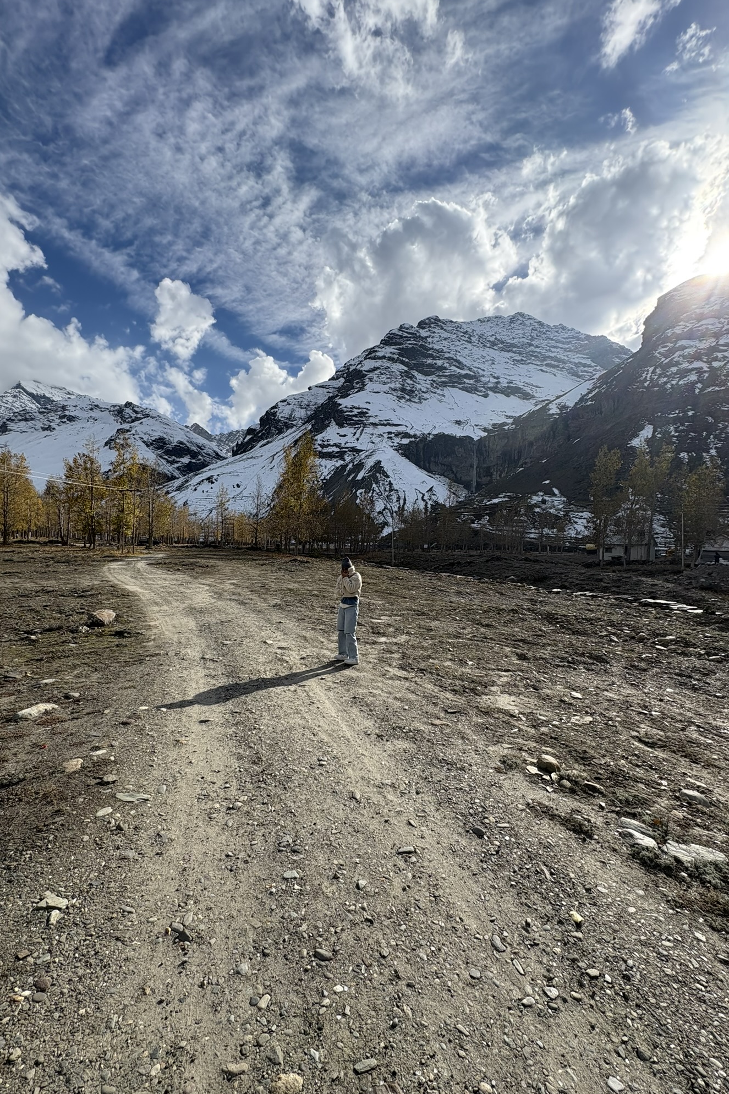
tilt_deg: +1.0
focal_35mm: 15
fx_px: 456
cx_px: 343
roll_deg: -1.6
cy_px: 558
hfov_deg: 77.2
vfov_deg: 100.4
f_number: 2.2
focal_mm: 2.22
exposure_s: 1/2208
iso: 50
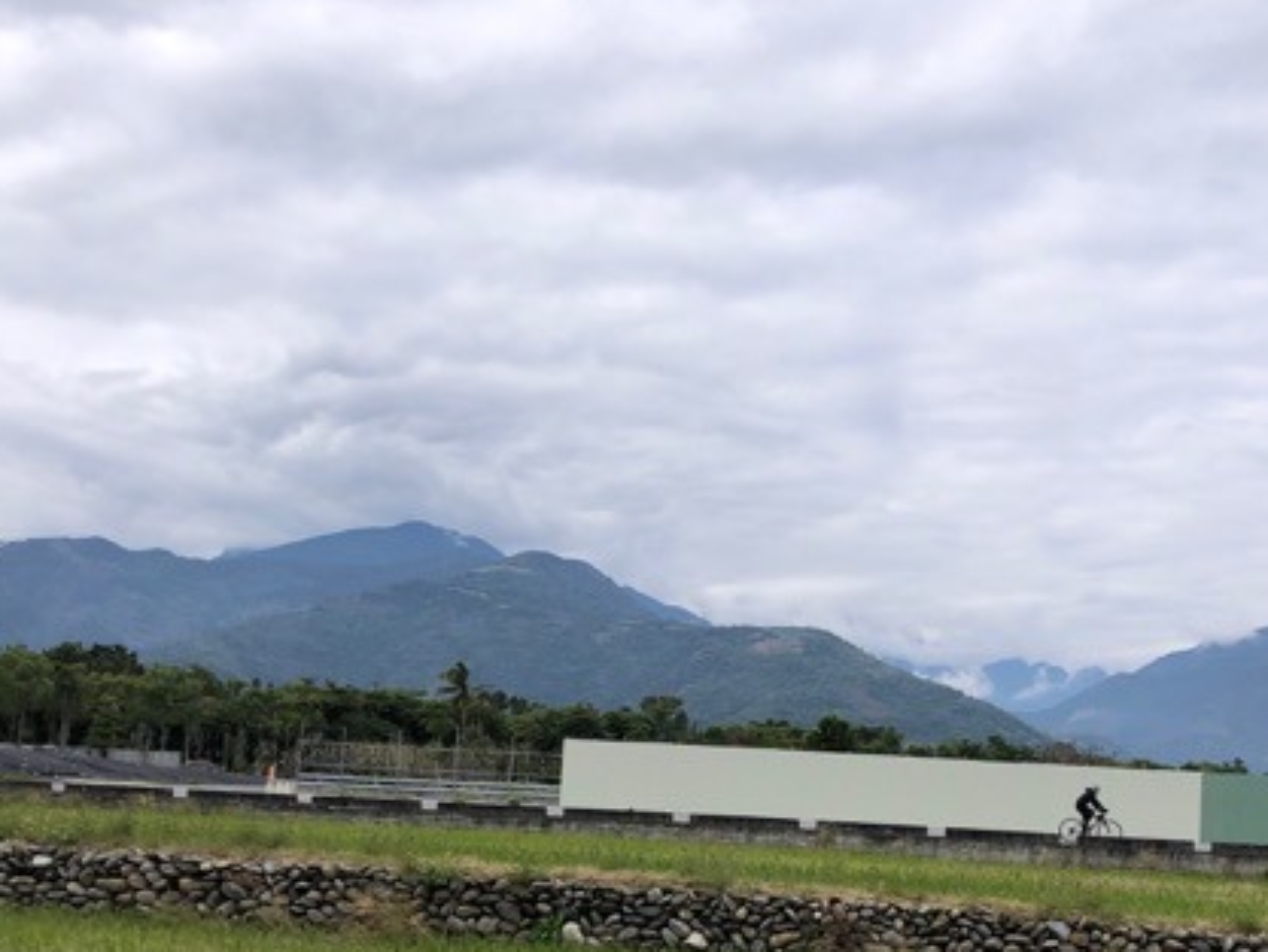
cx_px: 712
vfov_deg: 32.9
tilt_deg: +3.9
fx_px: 1576
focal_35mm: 43
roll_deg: -2.0
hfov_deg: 43.8
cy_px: 718
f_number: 1.8
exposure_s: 1/2088
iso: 20
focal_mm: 4
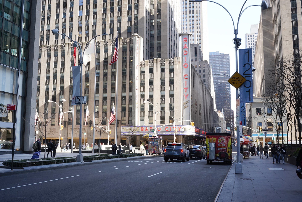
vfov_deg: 36.0
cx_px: 151
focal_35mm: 37
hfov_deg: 51.9
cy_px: 101
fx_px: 310
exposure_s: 1/100
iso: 800
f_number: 13
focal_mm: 37
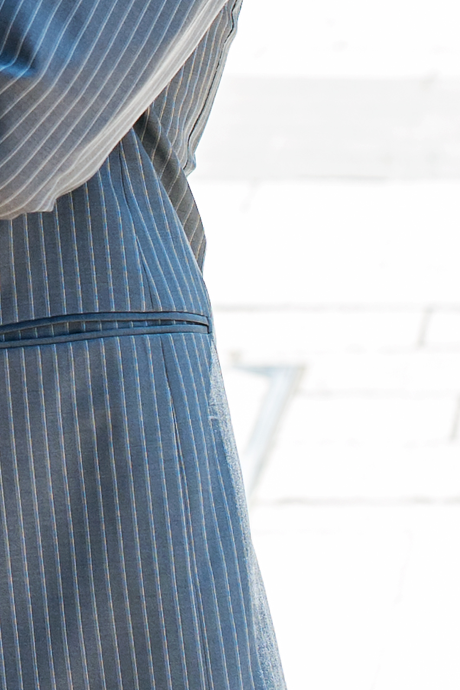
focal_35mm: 167
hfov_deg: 8.0
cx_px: -242
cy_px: -68
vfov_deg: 12.1
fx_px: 3201
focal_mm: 50
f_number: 4.5
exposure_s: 1/400
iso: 100
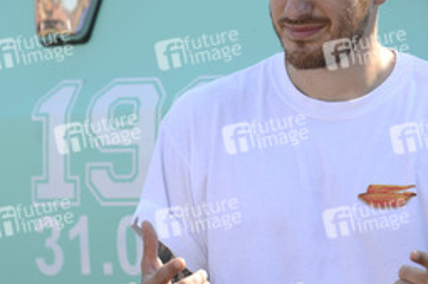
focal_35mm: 354
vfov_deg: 3.9
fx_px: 4201
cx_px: 221
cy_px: 92
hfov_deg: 5.8
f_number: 5.6
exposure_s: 1/400
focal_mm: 200
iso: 160
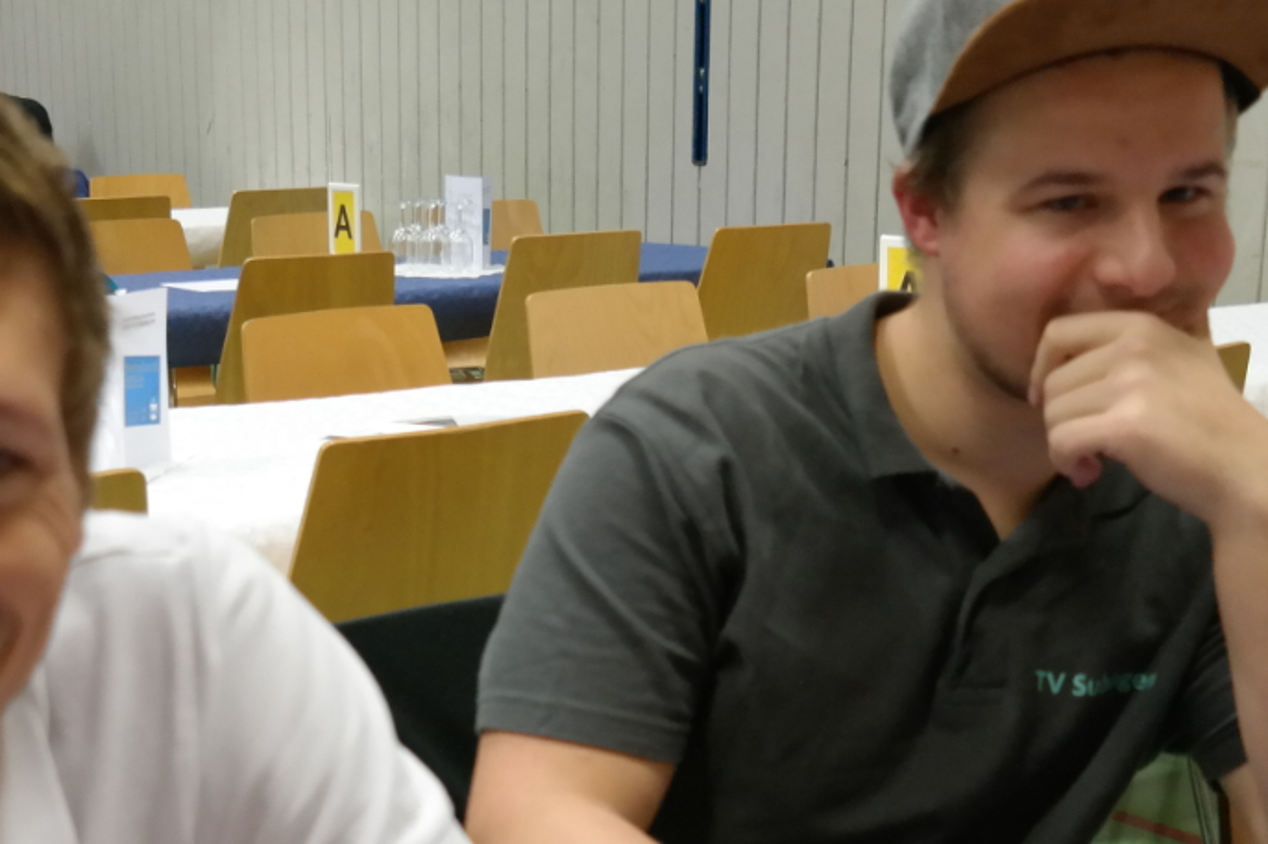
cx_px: 440
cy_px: 694
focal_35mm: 63
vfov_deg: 21.3
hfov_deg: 31.7
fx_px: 2218
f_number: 3.5
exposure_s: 1/40
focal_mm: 18
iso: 800
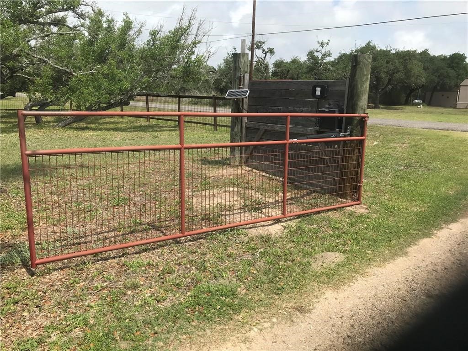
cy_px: 176
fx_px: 379
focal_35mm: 28
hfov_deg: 63.4
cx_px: 234
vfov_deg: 49.7
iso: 20
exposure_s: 1/2740
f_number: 1.8
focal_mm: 3.99
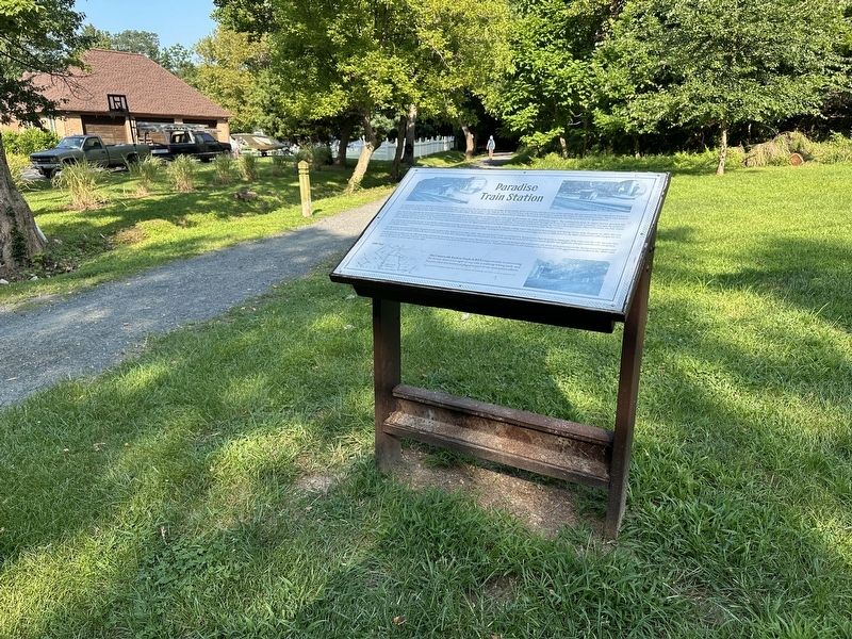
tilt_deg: -16.2
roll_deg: +0.1
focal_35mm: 24
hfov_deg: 71.6
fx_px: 591
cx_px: 426
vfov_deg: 56.8
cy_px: 320
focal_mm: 6.86
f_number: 1.78
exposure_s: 1/1062
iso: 80
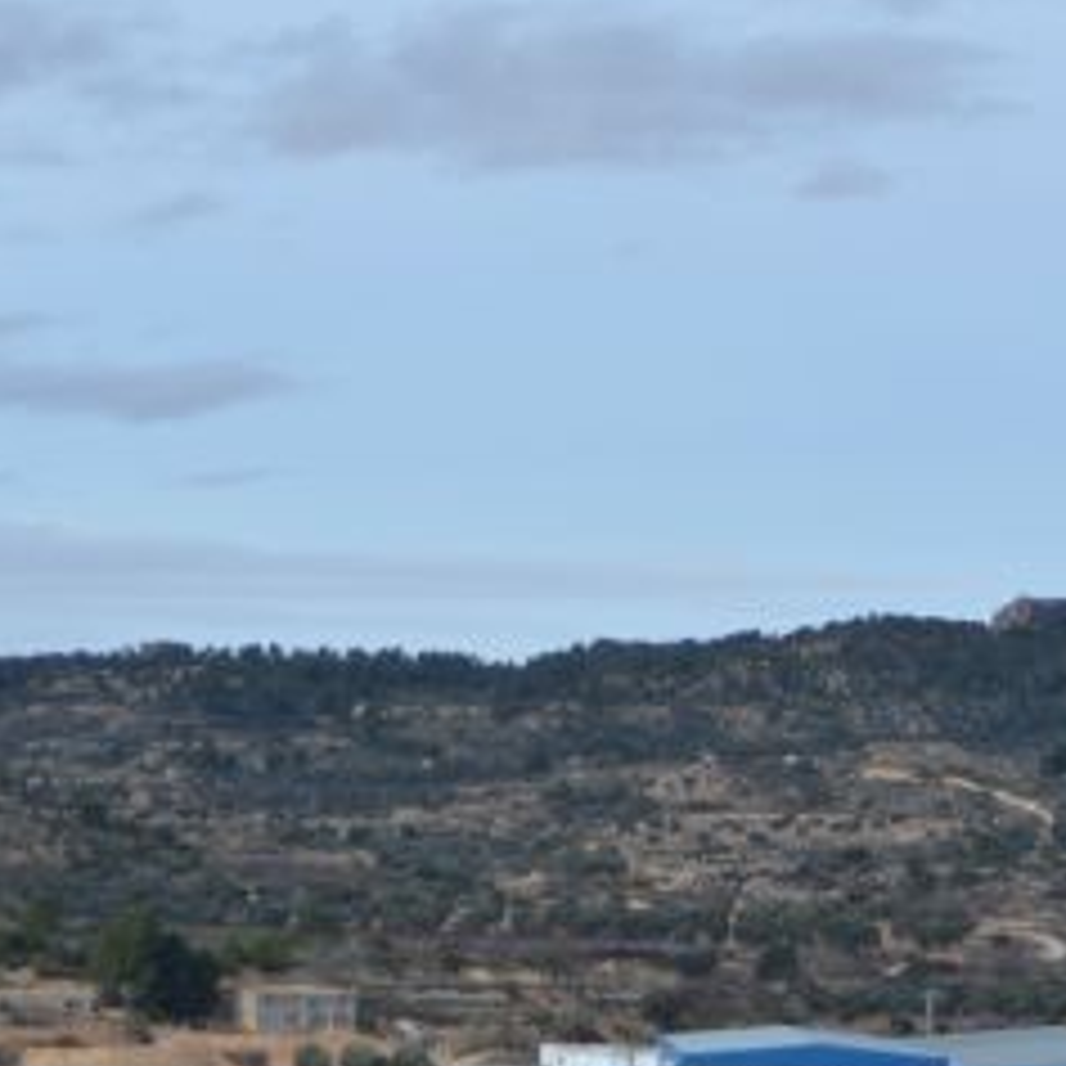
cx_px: 747
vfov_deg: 7.4
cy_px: 394
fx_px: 8237
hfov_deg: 7.4
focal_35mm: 236
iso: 100
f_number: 4.5
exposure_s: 1/800
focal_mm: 55
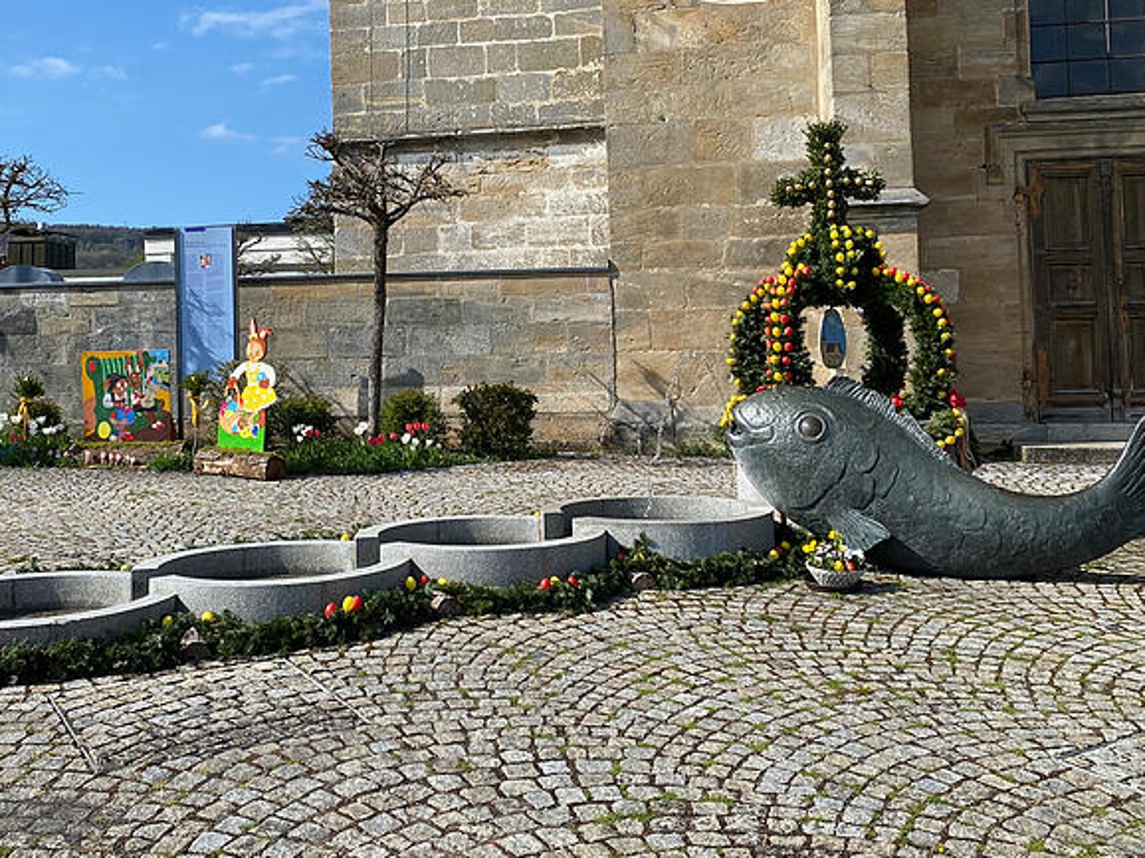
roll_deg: +1.0
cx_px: 507
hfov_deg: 51.3
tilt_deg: +3.1
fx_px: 1190
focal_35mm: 36
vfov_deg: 39.2
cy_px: 295
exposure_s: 1/2817
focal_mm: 4.25
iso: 32
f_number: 1.8
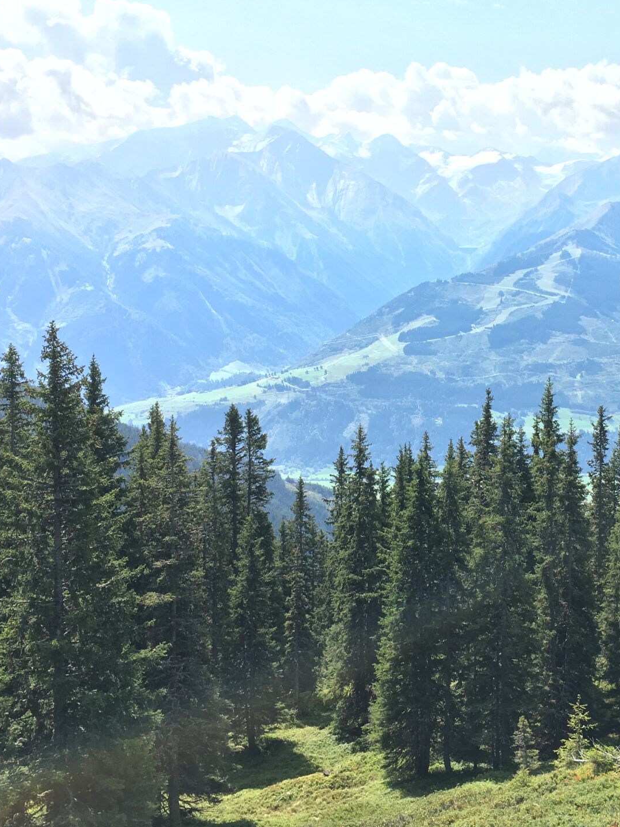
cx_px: 467
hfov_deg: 27.6
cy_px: 328
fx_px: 1242
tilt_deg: -4.3
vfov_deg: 36.7
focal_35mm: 52
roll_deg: +0.2
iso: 25
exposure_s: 1/574
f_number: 2.2
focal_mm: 4.15
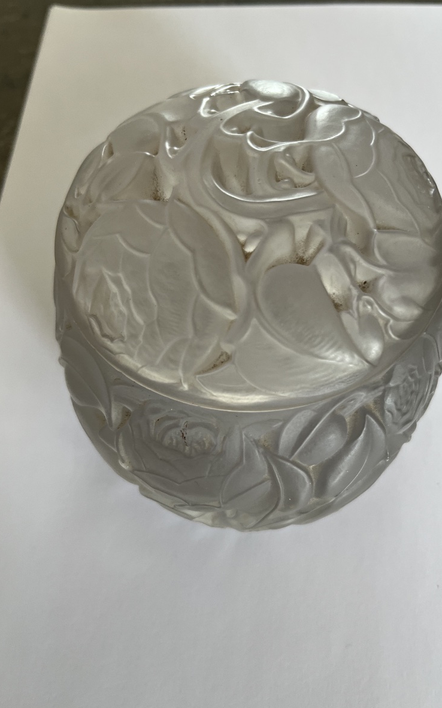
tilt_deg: -63.9
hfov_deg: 44.4
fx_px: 540
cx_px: 253
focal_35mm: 28
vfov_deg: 66.5
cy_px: 355
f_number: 1.6
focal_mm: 5.1
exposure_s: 1/121
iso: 80
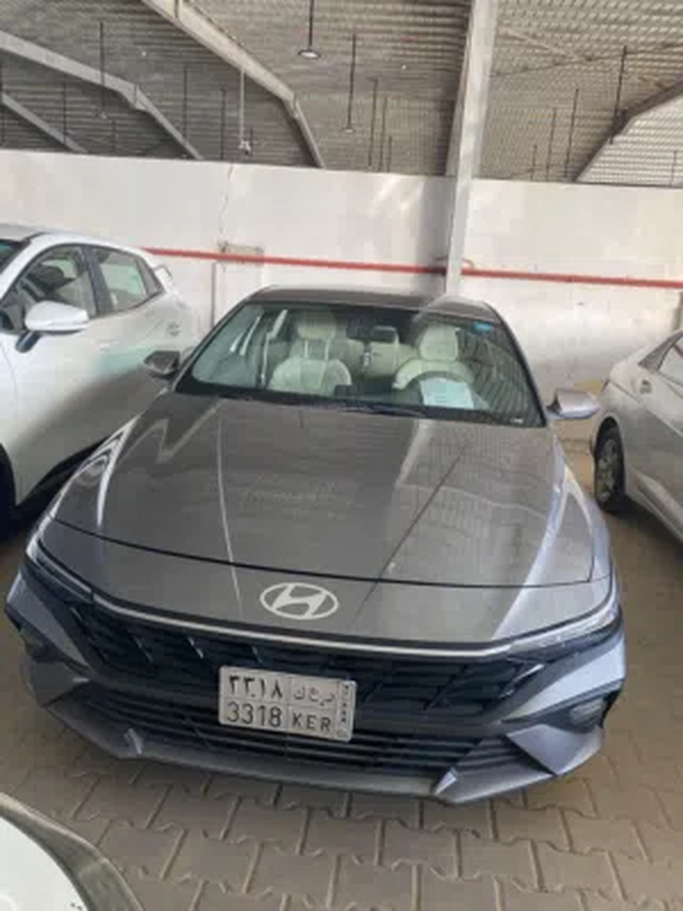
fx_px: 684
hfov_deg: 53.1
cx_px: 342
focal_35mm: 26
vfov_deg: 67.3
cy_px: 456
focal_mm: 4.25
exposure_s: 1/121
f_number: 1.8
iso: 100
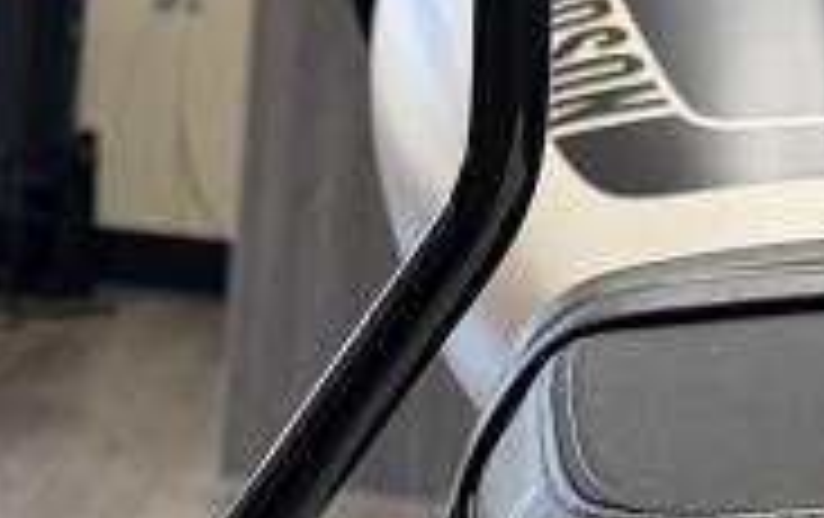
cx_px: 831
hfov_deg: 10.0
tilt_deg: -19.2
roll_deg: -7.5
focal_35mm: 208
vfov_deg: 6.0
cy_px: 1392
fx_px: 4678
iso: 200
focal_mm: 6.76
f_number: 1.78
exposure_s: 1/60
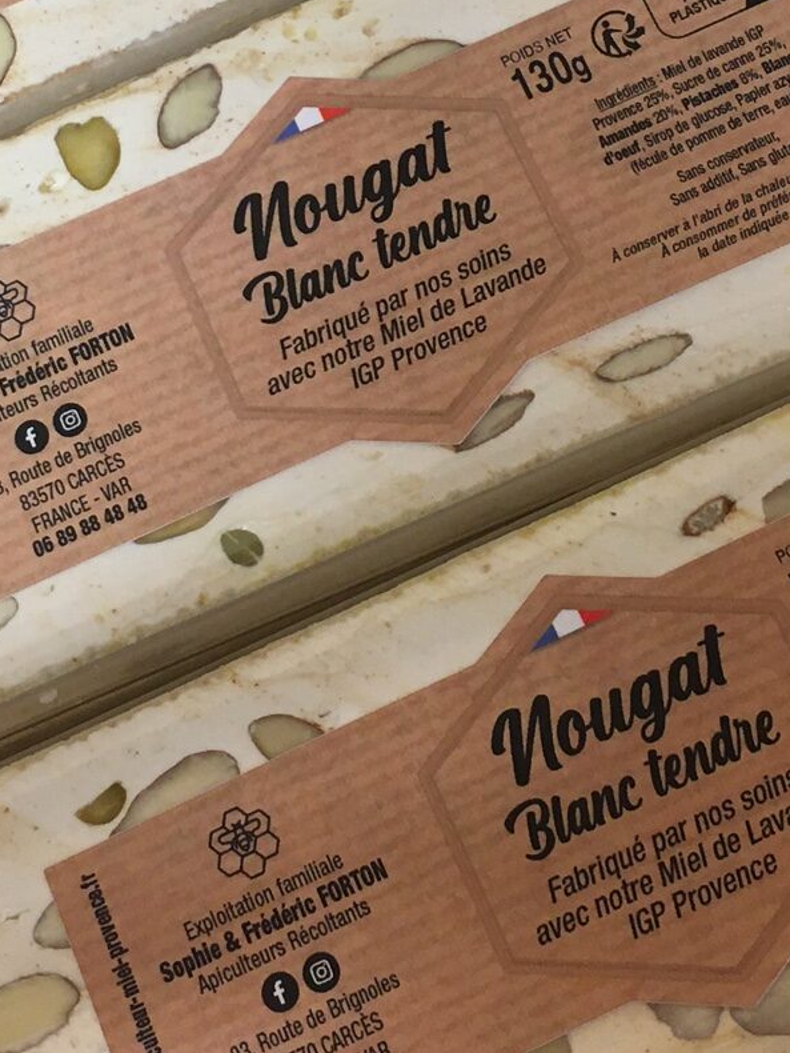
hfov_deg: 19.9
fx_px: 2251
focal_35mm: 74
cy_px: 204
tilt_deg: -72.6
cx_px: 318
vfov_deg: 25.8
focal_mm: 4.15
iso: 100
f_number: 2.2
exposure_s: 1/33
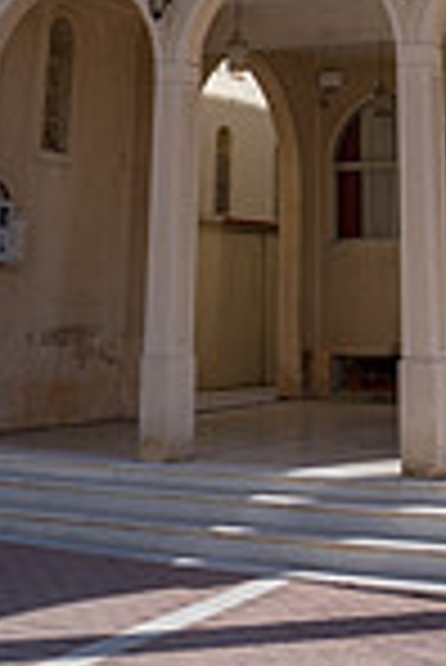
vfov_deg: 23.8
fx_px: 1353
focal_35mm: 73
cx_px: 315
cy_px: -238
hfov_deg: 18.6
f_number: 13
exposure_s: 1/160
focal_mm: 24
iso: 250
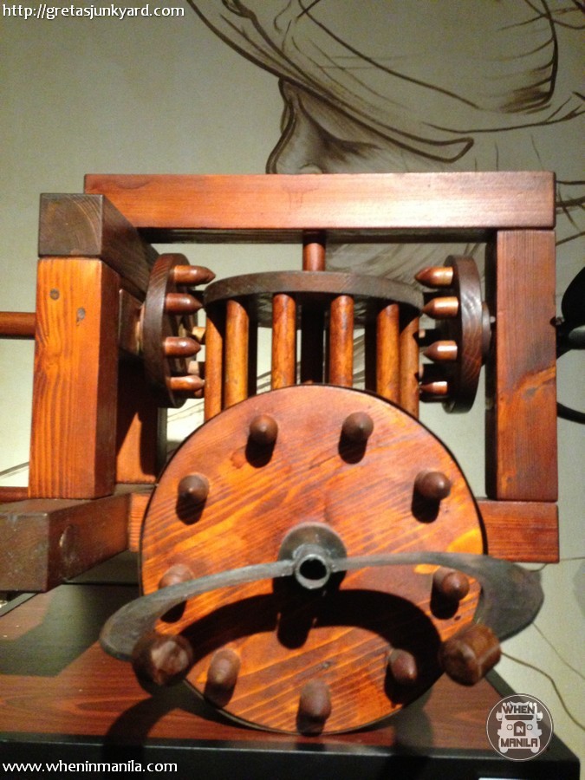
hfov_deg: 42.9
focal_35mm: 33
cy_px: 390
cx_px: 292
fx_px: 744
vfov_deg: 55.4
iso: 500
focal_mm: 4.13
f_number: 2.4
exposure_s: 1/15
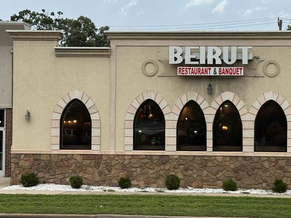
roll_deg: -0.8
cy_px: 121
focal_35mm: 81
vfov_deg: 18.2
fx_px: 681
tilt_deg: +1.1
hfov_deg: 23.9
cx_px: 215
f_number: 1.78
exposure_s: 1/810
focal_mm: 6.76
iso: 64
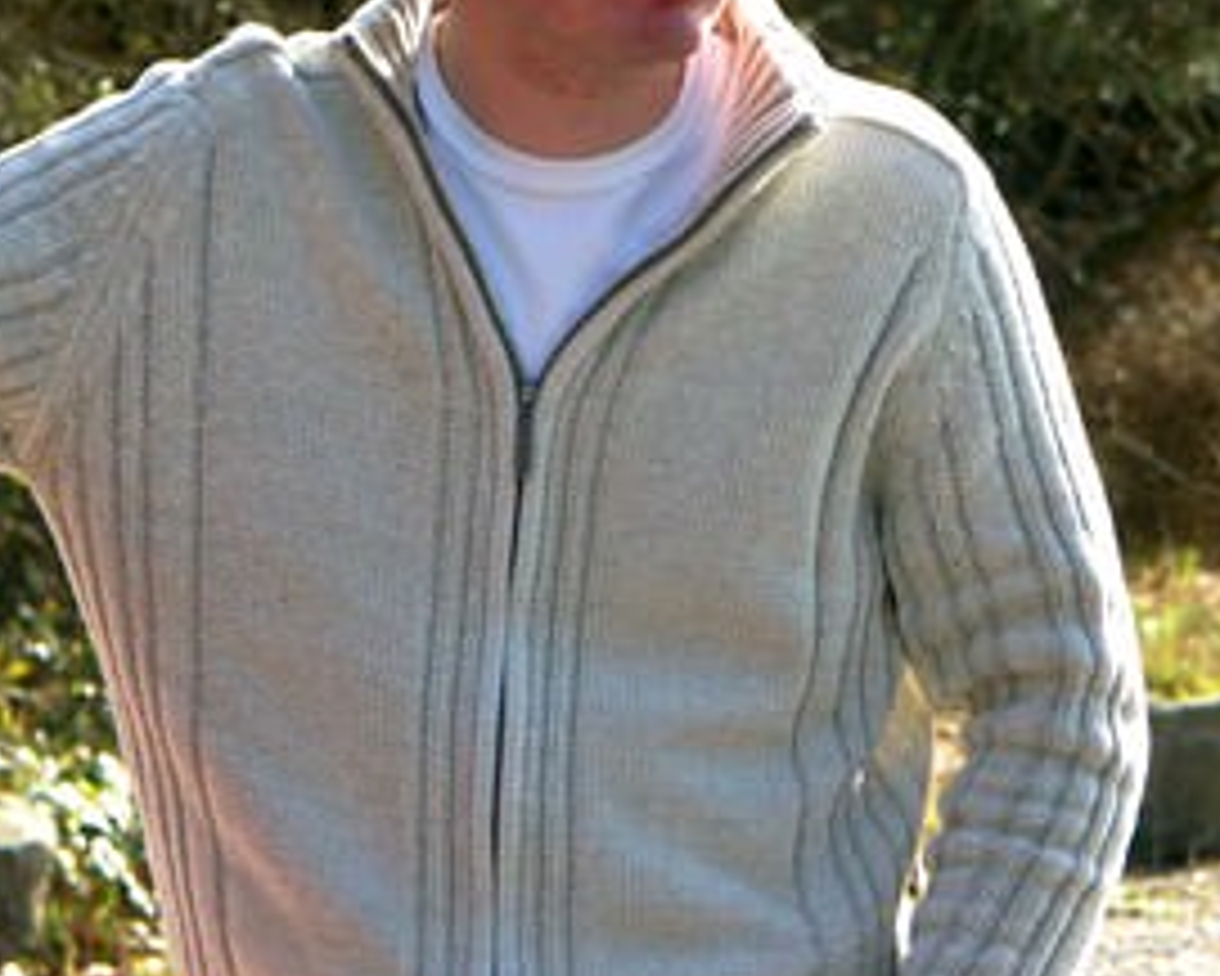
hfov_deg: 5.9
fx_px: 11920
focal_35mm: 330
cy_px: 315
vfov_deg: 4.7
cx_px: 936
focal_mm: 36.6
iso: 100
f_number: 5
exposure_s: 1/500
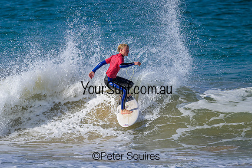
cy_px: 73
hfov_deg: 1.9
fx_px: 7690
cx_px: 100
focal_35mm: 1098
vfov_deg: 1.3
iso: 280
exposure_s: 1/2000
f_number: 6.3
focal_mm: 800
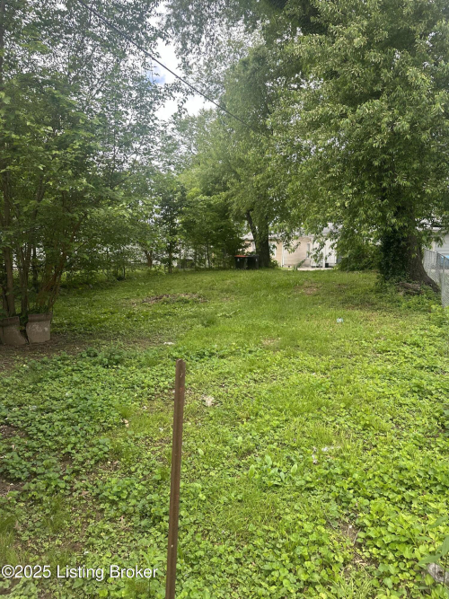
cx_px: 224
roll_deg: -1.2
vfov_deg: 71.6
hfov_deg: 56.8
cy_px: 300
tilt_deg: -3.3
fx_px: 415
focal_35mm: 24
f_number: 1.78
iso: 80
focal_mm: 6.86
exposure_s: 1/564
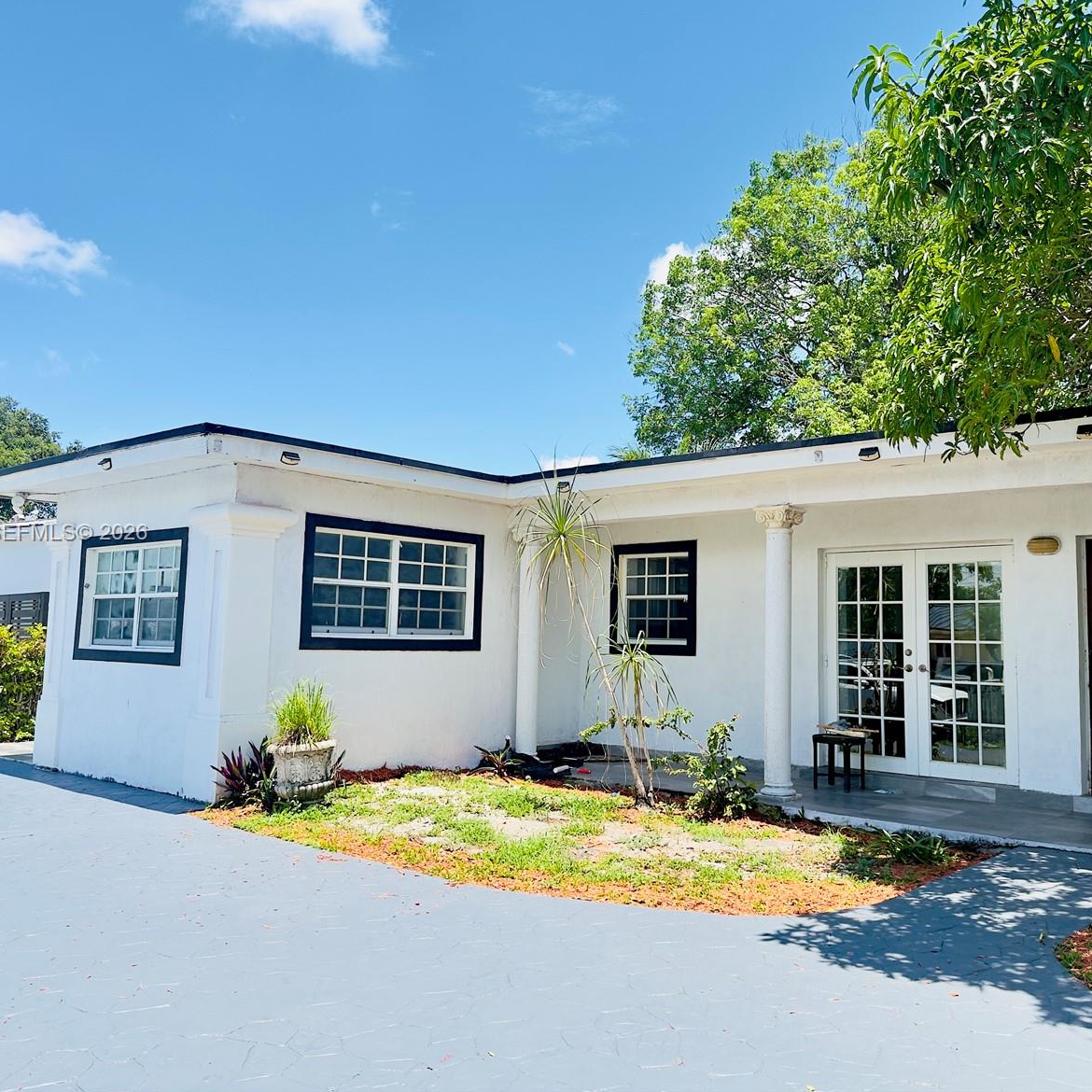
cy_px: 534
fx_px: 1035
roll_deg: -1.1
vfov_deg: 55.6
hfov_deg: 55.5
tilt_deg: +5.8
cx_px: 604
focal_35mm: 29
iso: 80
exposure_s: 1/2801
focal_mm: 6.76
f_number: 1.78
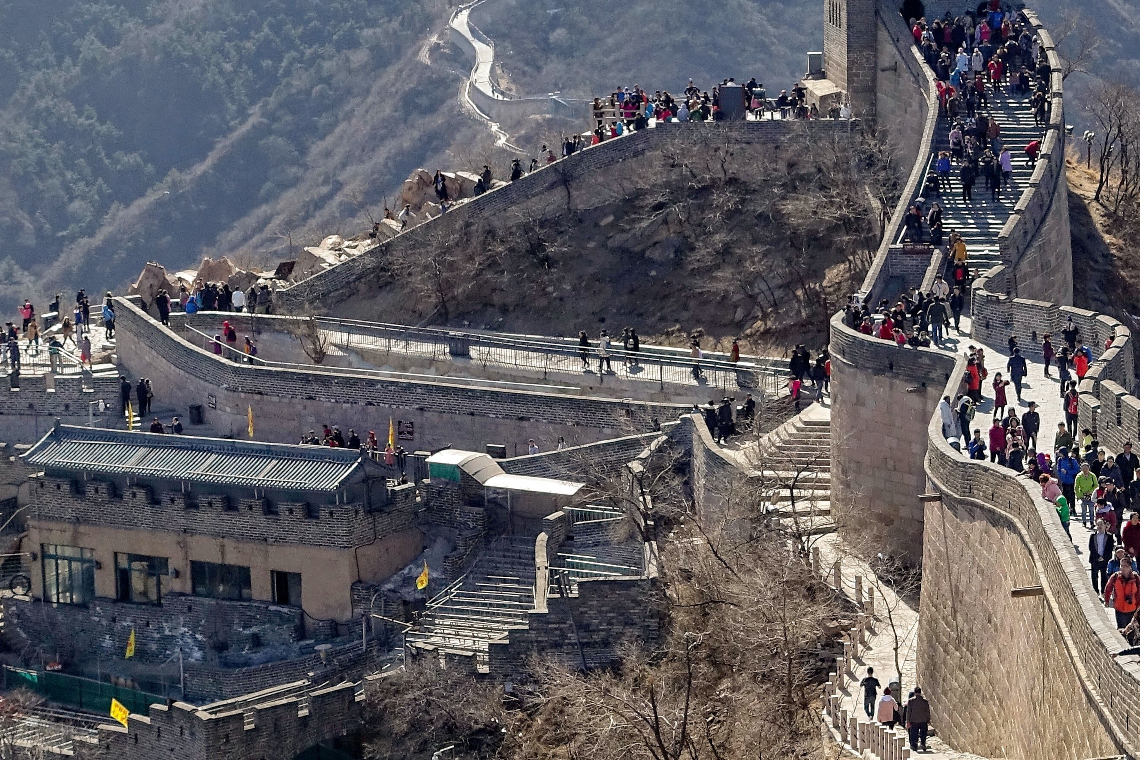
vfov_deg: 13.0
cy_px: 178
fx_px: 3325
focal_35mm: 105
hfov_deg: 19.4
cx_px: 778
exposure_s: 1/320
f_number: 4
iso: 500
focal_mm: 18.7
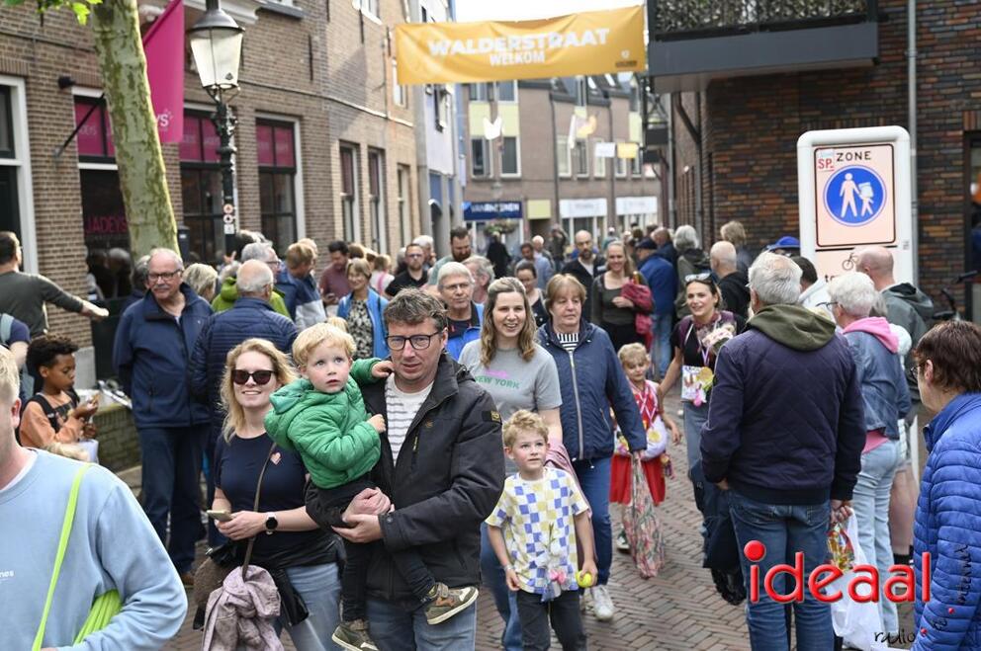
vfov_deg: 25.9
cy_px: 326
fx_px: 1415
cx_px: 490
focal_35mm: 52
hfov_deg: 38.2
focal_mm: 52
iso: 320
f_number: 4
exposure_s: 1/250
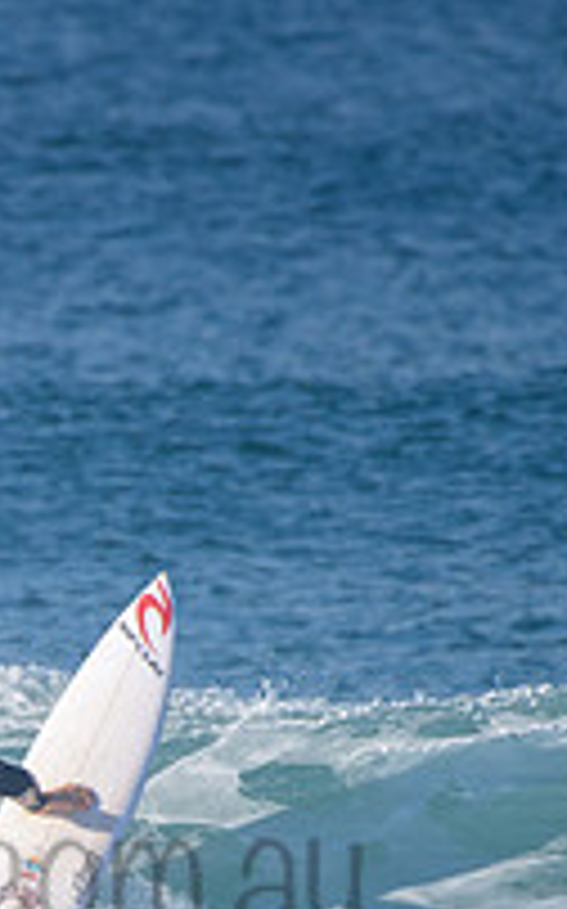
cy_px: 821
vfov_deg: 1.4
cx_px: -112
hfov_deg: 0.9
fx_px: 37263
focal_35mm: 1505
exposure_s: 1/2000
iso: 280
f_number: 5.6
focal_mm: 500
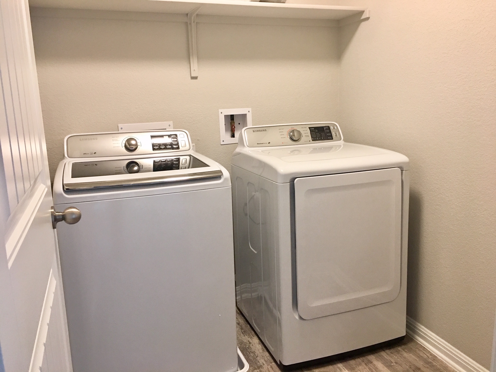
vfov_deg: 48.2
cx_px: 248
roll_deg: +1.6
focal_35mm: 29
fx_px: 416
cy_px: 186
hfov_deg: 61.7
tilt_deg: -10.5
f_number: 2.2
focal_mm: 4.15
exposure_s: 1/15
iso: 50
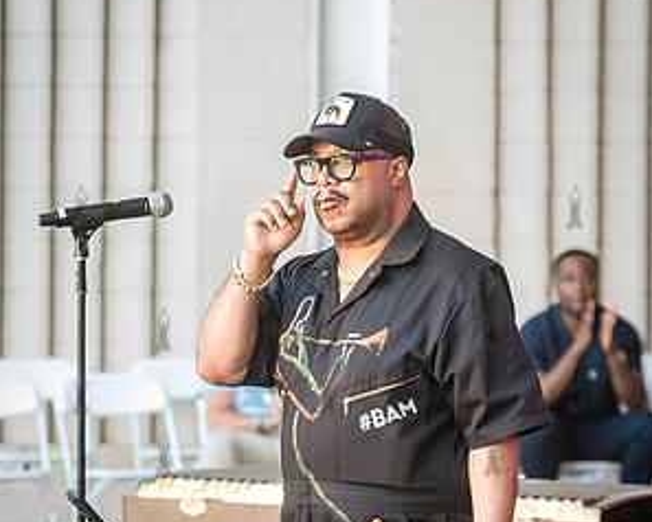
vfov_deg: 6.2
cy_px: 309
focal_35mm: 251
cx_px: 294
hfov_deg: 7.7
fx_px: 4847
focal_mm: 100
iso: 3200
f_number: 4
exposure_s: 1/400
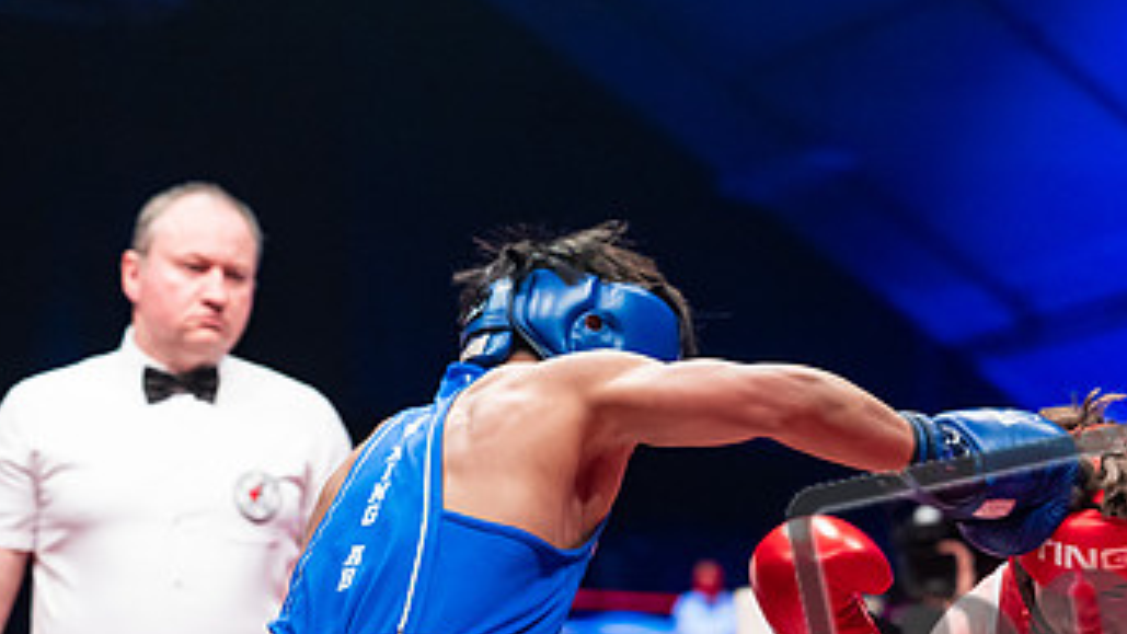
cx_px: 795
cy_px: 544
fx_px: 3497
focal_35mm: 117
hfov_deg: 18.2
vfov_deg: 10.3
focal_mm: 66
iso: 3200
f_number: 2.5
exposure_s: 1/1000
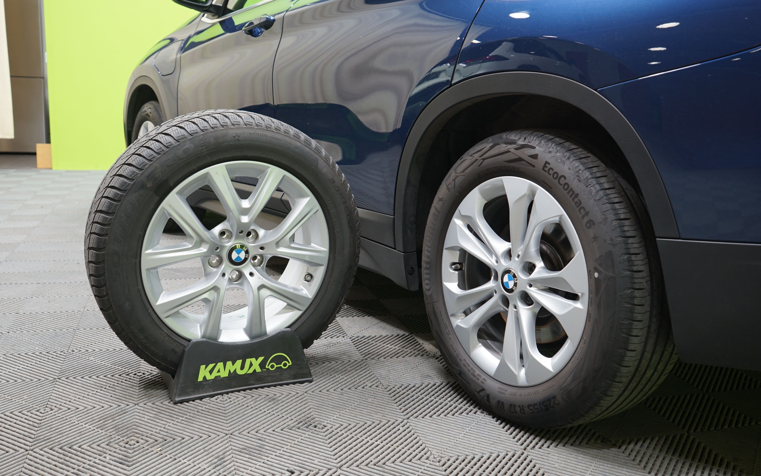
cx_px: 379
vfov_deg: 35.3
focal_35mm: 36
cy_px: 243
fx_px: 747
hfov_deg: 54.0
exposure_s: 1/20
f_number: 5.6
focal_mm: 35
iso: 640
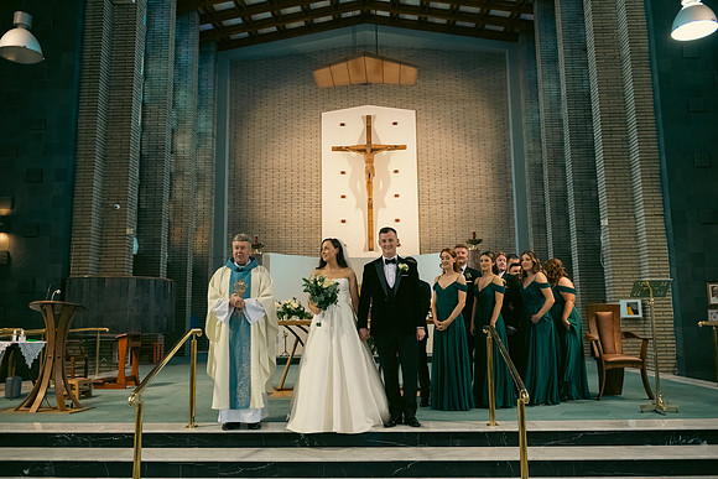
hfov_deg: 63.6
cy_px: 240
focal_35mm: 29
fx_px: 578
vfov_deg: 45.0
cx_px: 359
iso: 1000
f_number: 3.5
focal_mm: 29
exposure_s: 1/160
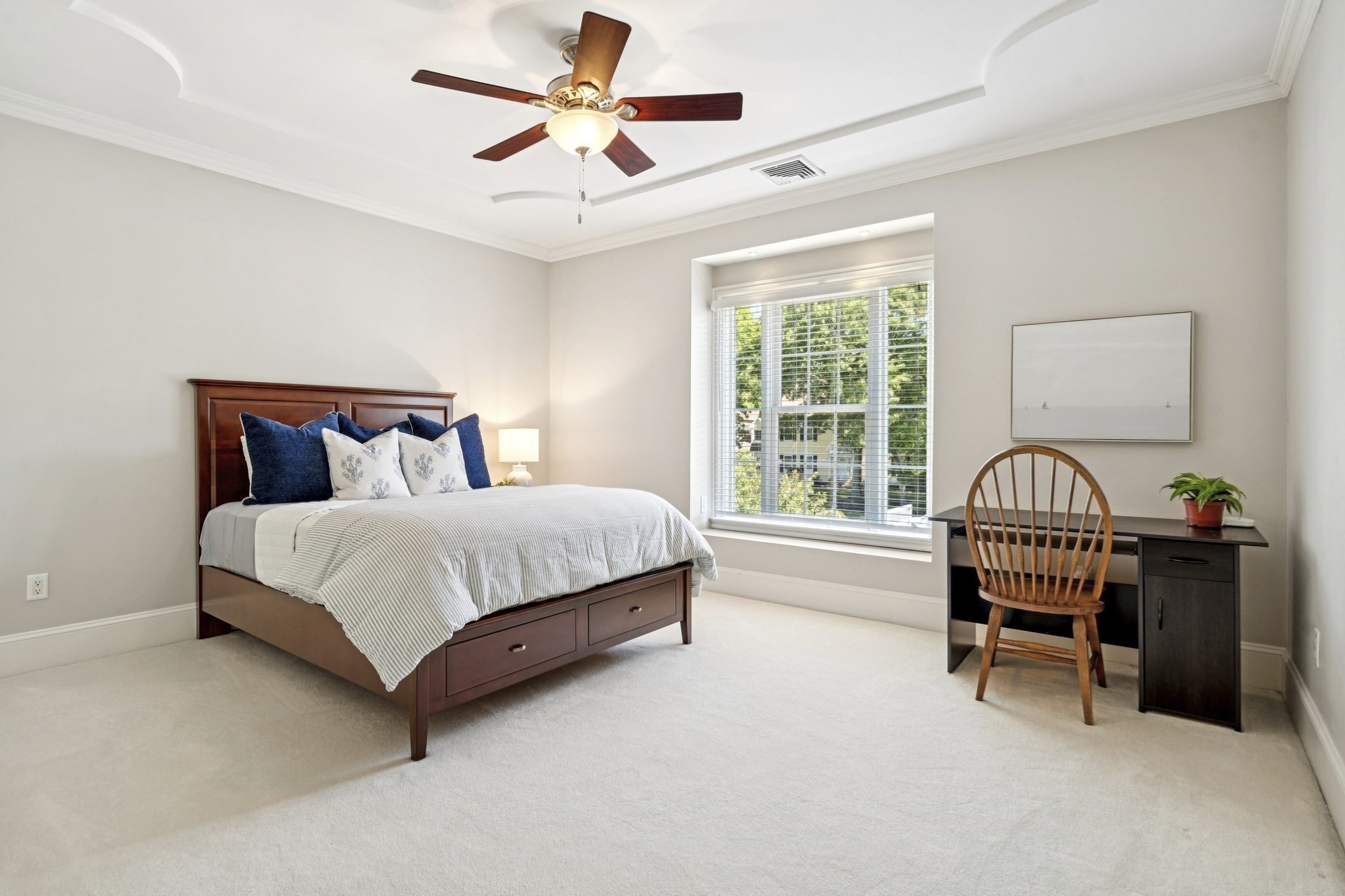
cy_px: 448
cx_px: 672
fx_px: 672
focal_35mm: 18
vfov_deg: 67.4
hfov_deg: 90.0
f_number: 8
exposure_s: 1/1.67
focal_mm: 18
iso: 100
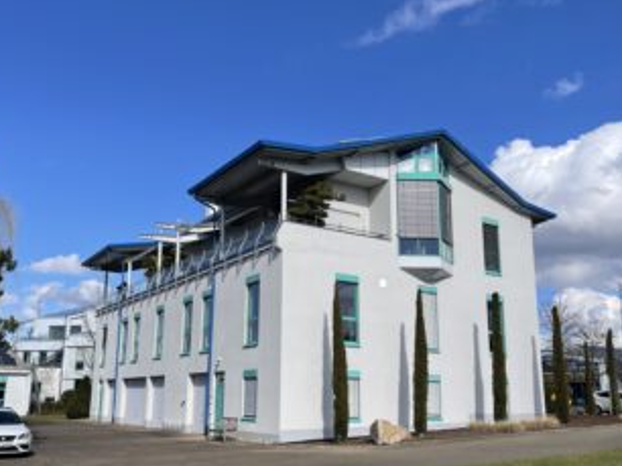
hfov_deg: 54.0
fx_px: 610
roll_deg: -0.9
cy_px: 267
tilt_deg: +10.5
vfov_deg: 41.6
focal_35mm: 34
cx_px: 291
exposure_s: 1/4525
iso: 32
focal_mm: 5.1
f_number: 1.6
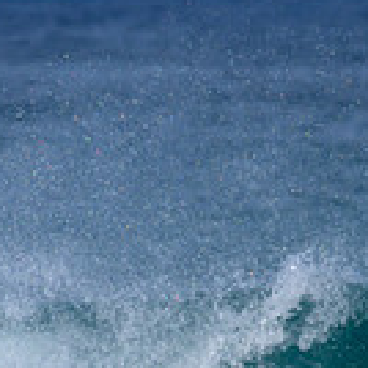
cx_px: 80
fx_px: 28349
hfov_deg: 0.7
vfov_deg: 0.7
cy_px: 493
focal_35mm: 2357
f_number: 11
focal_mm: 640
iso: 500
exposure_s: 1/2000
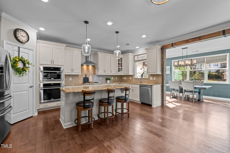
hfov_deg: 100.4
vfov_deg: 77.2
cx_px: 115
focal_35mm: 15
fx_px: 96
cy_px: 76
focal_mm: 15
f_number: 6.3
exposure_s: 1/10
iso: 400
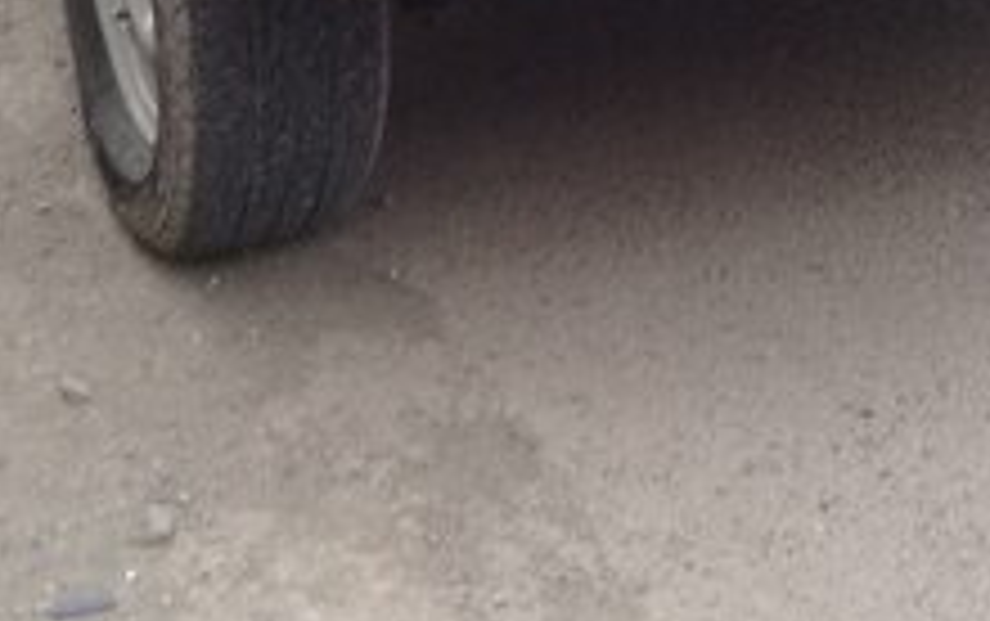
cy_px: -220
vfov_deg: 16.5
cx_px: 508
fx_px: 1999
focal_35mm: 74
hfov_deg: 27.8
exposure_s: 1/50
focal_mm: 3.3
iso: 64
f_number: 2.2
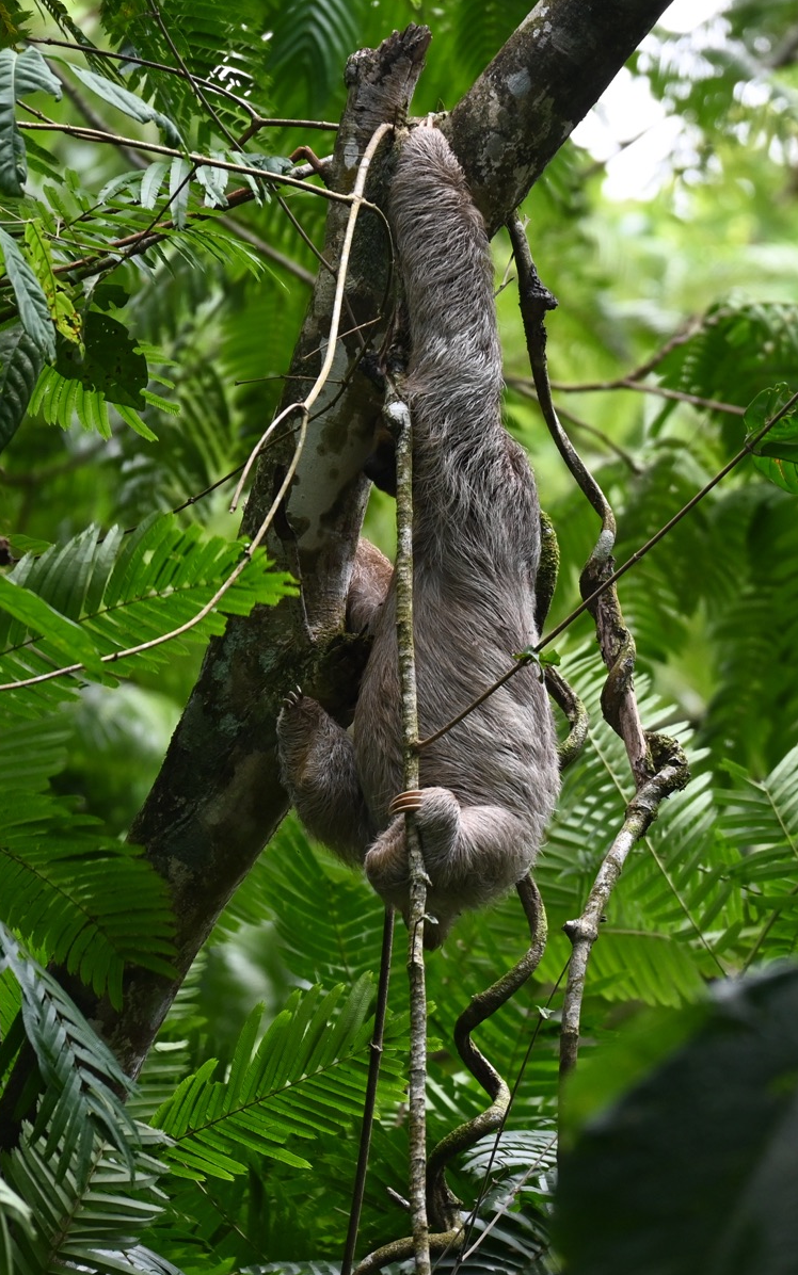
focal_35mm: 575
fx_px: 19999
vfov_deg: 3.7
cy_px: 636
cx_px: 573
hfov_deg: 2.3
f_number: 6.3
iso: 640
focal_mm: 250
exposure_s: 1/250
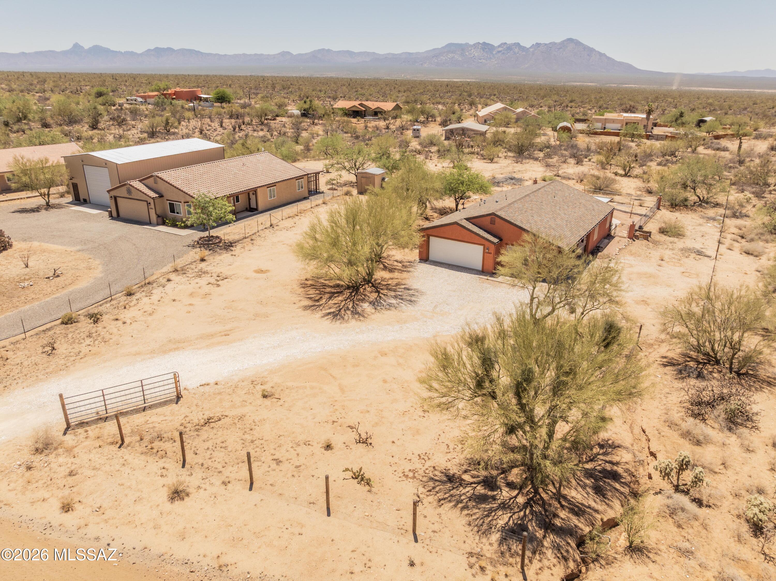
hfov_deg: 71.6
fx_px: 538
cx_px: 388
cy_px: 290
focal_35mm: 24
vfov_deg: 56.8
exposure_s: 1/40
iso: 200
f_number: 2.8
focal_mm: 12.29
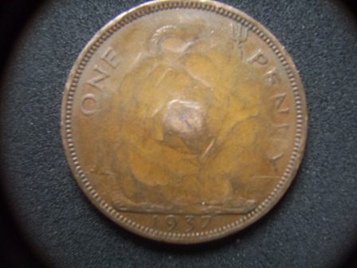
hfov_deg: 54.0
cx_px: 178
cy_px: 134
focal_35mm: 34
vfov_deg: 41.8
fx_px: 351
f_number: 2.9
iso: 160
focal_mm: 5.7
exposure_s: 1/8
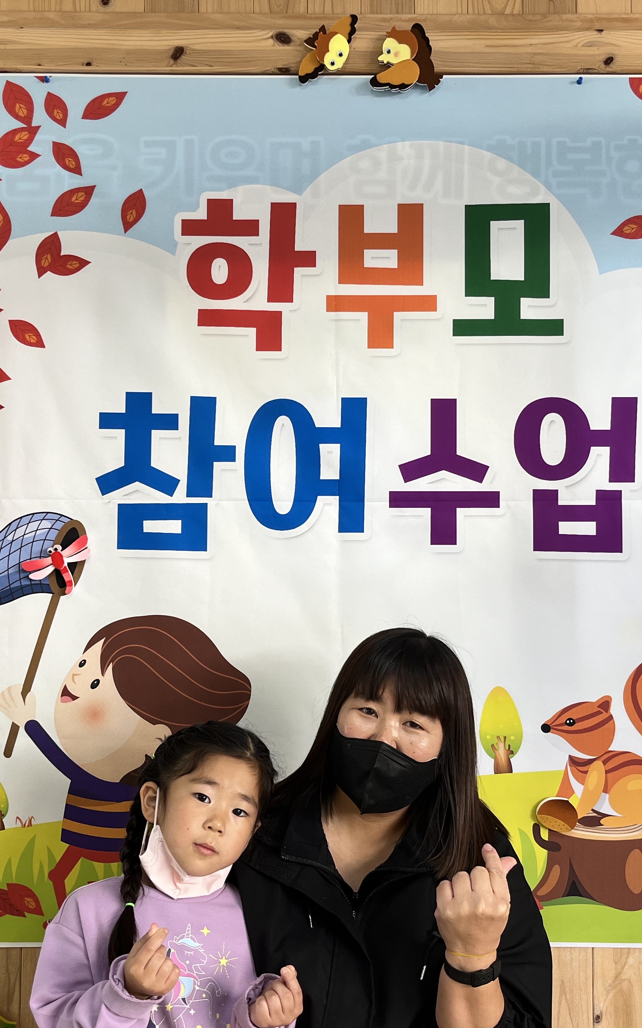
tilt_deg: +2.6
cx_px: 364
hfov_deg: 31.2
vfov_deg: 48.2
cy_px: 526
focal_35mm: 41
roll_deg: +0.3
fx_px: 1148
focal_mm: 5.1
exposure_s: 1/120
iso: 64
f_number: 1.6
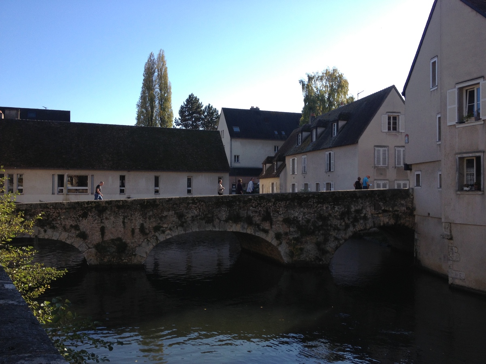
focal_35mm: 35
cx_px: 243
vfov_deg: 40.7
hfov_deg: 52.6
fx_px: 491
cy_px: 182
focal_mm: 4.28
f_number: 2.4
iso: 50
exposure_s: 1/935
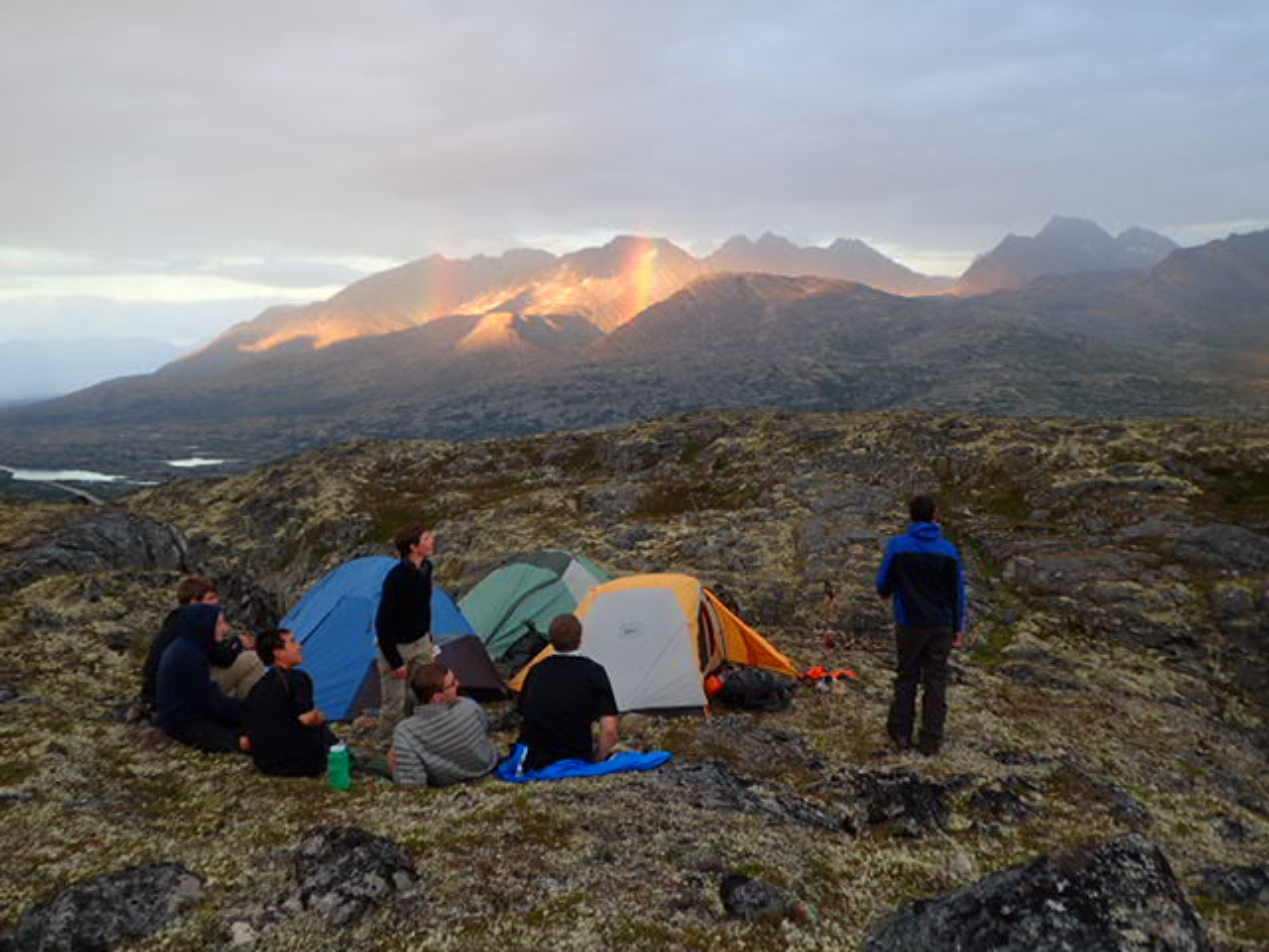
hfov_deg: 60.0
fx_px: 1100
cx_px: 634
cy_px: 476
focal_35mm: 30
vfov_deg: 46.8
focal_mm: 5.5
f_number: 2.3
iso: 100
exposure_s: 1/50
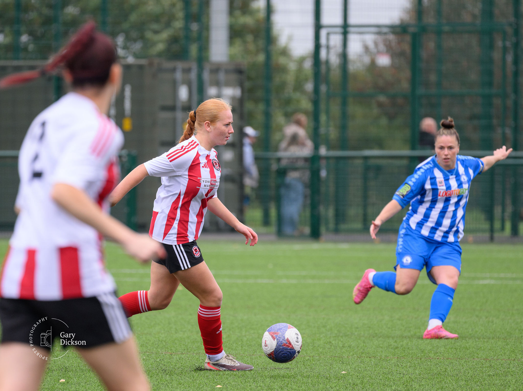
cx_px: 207
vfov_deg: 3.5
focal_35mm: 422
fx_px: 6367
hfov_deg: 4.7
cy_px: 171
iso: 800
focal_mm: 320
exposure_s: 1/1000
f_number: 5.3
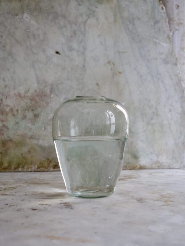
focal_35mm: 48
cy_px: 123
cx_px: 92
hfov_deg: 30.3
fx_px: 342
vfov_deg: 39.7
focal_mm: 24
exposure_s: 1/60
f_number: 3.5
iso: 320
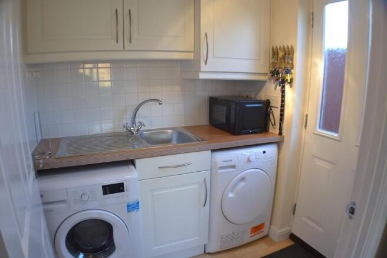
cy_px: 129
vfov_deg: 43.6
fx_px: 322
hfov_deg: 61.9
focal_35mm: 30
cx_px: 194
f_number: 3.8
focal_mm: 20
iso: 640
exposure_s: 1/60
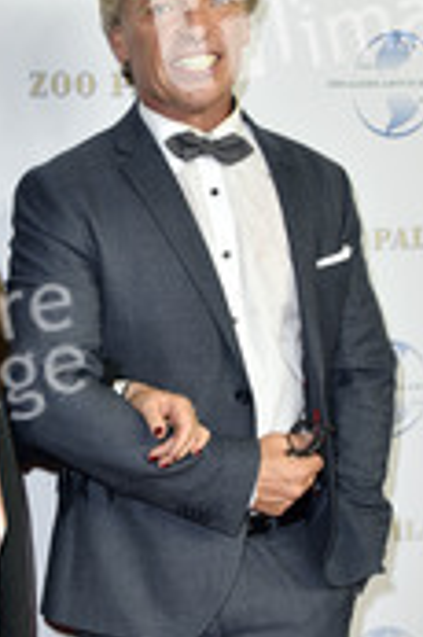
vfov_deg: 18.2
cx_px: 4
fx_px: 1960
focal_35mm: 111
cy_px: 556
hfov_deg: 12.2
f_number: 6.3
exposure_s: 1/125
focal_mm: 48
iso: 640
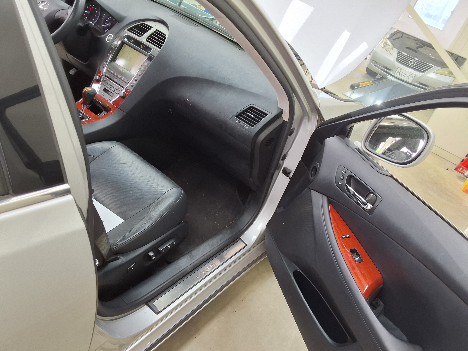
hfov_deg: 63.4
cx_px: 234
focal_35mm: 28
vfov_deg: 49.7
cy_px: 176
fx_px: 379
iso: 64
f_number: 1.9
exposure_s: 1/40
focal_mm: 2.91
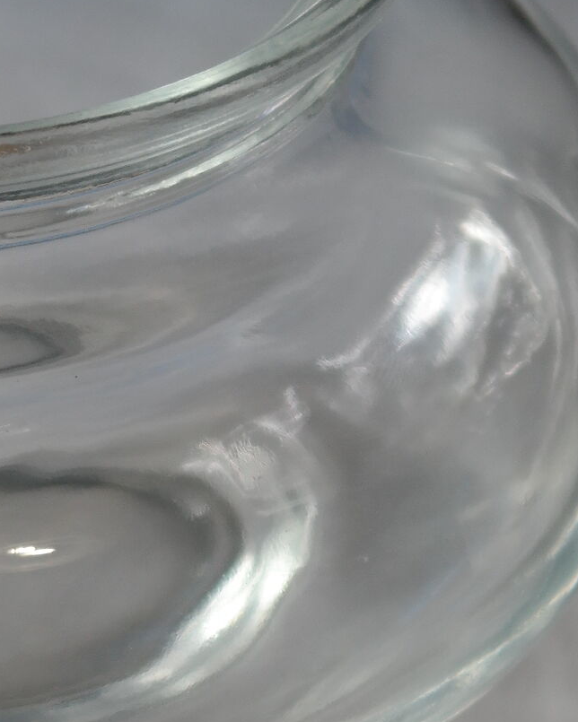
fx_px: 5709
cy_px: 655
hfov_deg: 5.8
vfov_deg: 7.2
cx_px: -91
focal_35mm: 267
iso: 400
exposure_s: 1/80
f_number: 5.6
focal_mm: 50
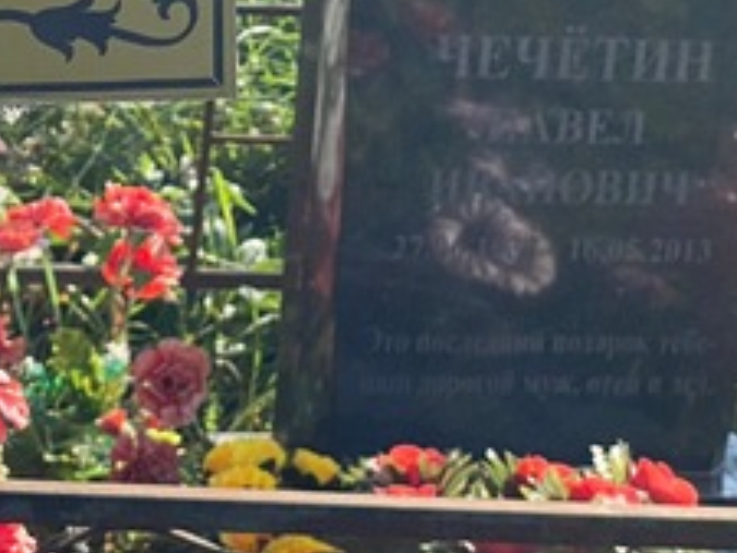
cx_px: -314
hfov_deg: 10.4
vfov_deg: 7.9
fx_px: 3941
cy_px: -141
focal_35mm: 185
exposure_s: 1/648
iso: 20
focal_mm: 6
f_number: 2
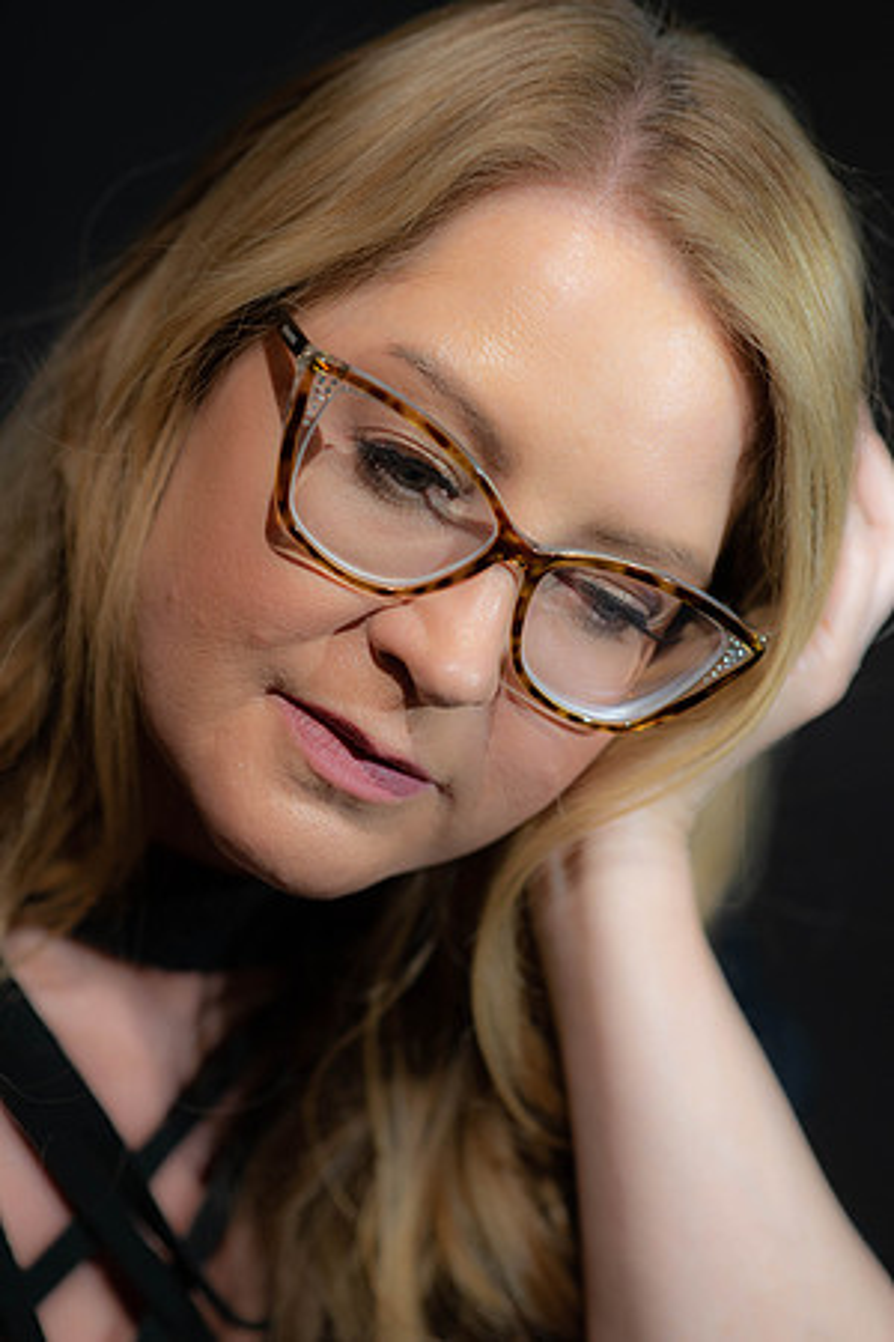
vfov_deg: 23.9
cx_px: 447
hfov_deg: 16.1
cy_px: 671
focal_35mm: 85
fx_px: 3166
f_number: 2.5
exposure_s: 1/320
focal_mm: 85
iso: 800
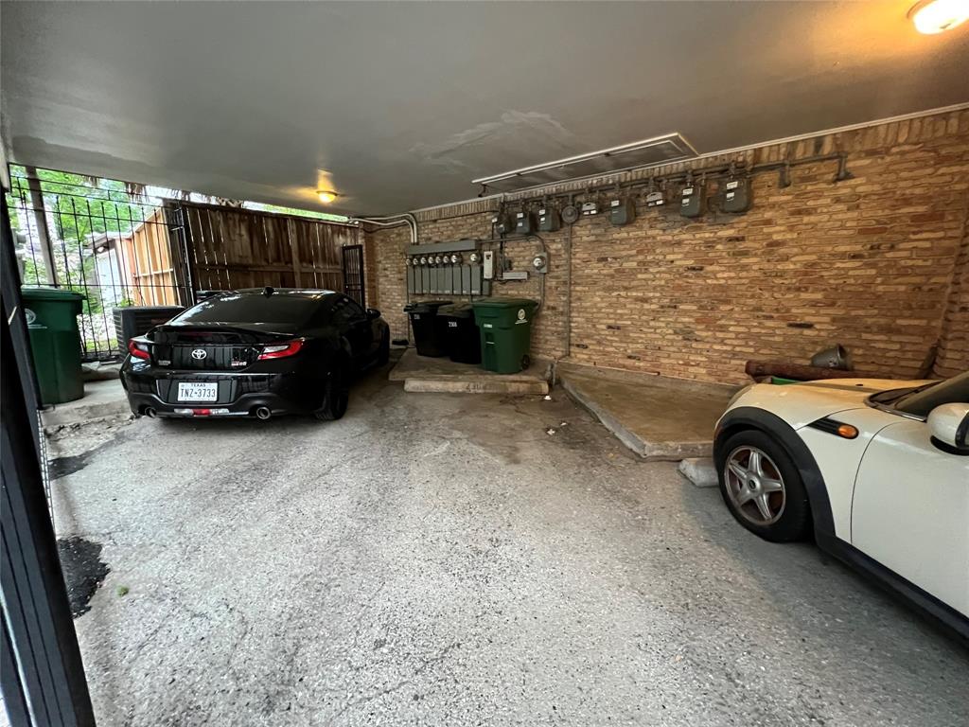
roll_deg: +0.2
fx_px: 364
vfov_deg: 89.9
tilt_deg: -12.1
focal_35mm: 13
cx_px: 484
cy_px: 364
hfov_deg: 106.2
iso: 1000
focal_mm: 1.57
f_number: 1.8
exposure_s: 1/30
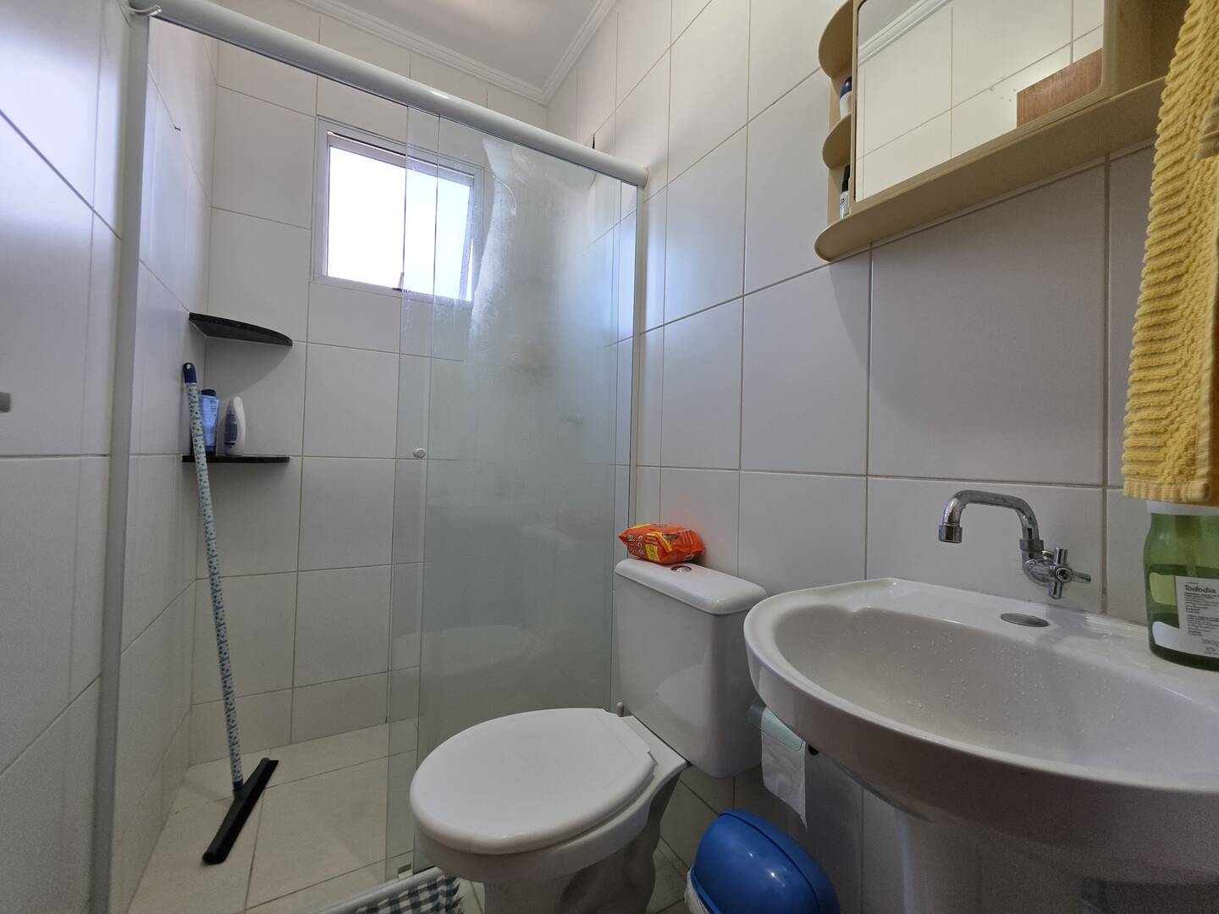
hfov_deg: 106.2
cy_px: 457
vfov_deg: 89.9
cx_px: 610
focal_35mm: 13
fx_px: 458
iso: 80
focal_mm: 2.2
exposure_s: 1/120
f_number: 1.9
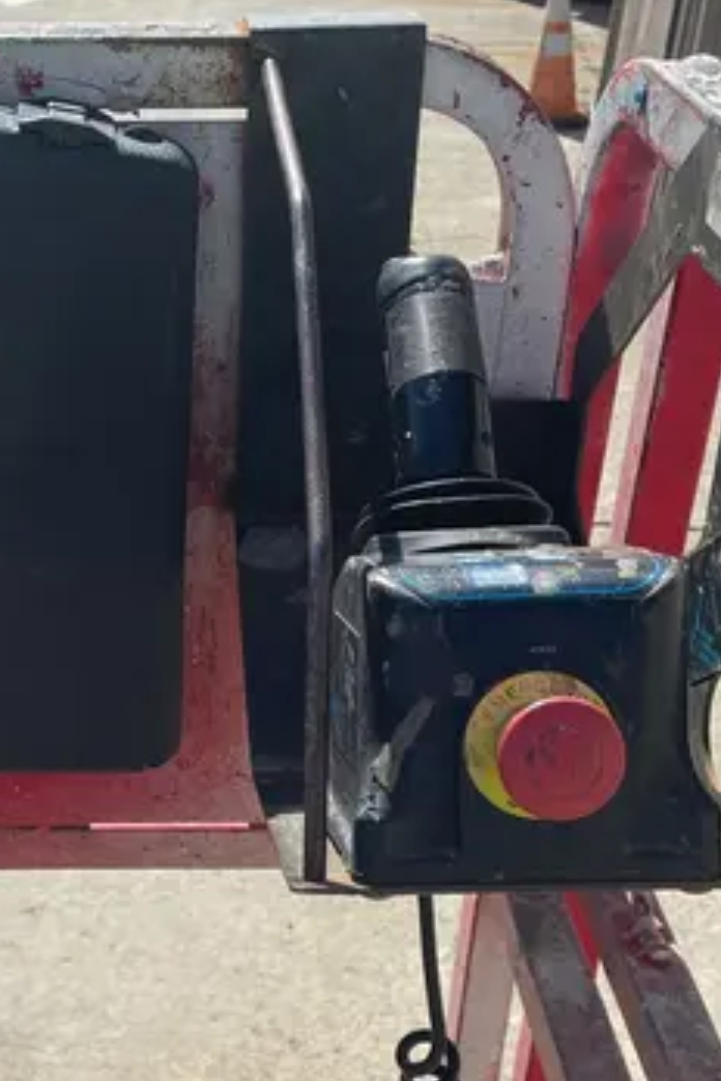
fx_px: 1712
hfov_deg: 23.2
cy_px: 713
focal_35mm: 57
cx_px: 90
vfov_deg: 34.8
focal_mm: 4.2
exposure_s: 1/2747
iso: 32
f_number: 1.6
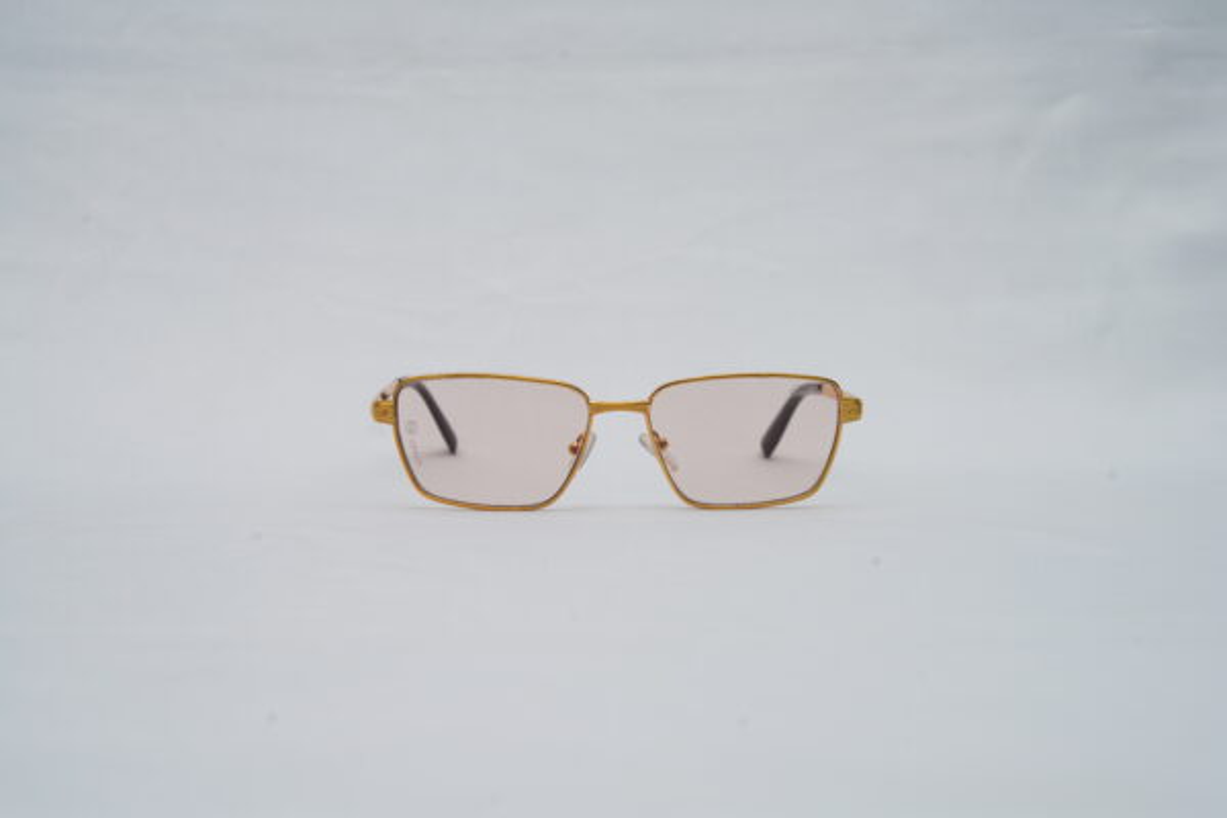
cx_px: 614
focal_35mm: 50
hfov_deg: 39.6
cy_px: 409
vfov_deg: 27.0
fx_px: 1704
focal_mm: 50
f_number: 9
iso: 100
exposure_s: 1/160
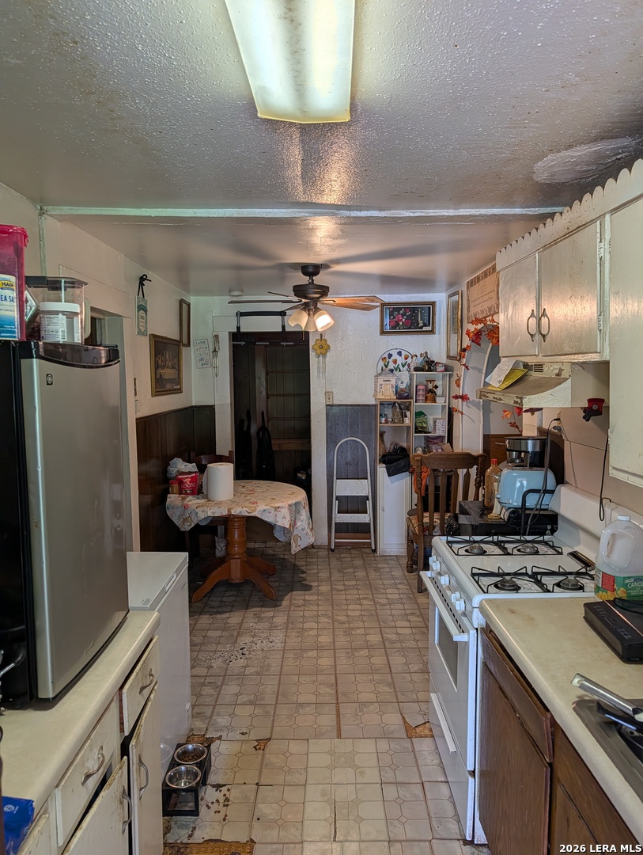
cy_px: 428
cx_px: 322
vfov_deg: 71.5
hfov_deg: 56.9
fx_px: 593
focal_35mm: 24
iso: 28
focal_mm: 6.9
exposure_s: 1/150
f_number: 1.68
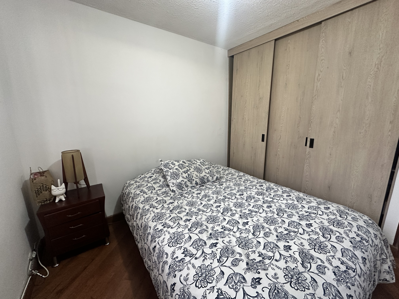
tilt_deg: -12.0
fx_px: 161
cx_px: 200
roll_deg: +0.2
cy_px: 150
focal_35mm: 14
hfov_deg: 102.1
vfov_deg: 85.7
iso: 250
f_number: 2.2
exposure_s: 1/120
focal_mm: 2.22
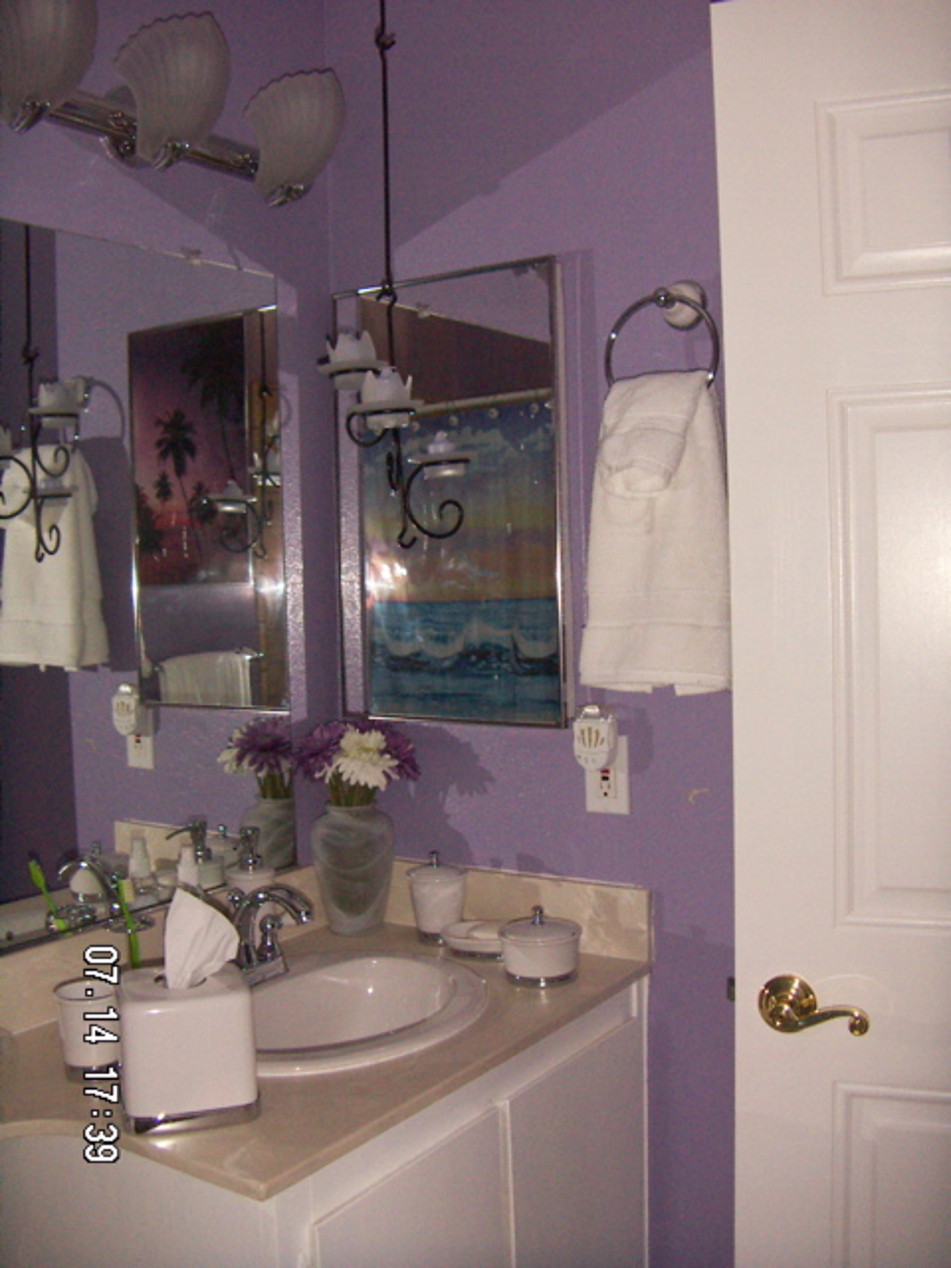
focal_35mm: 36
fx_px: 1319
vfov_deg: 51.4
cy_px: 634
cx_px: 476
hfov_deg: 39.7
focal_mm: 4.7
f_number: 2.8
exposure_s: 1/50
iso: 200
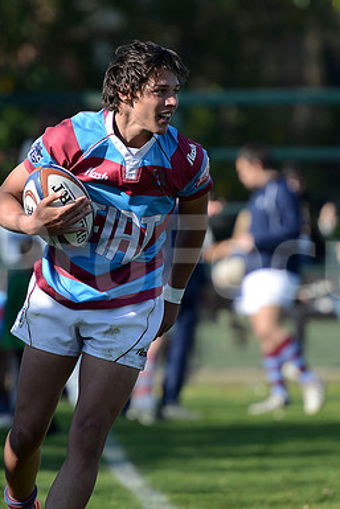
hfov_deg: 3.4
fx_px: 5760
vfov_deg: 5.1
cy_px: 254
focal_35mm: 407
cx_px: 98
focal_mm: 270
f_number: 4
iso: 320
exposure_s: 1/1250
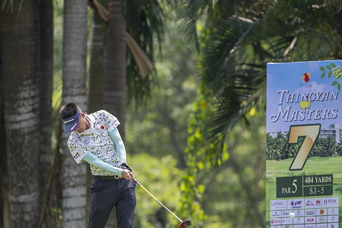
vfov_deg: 2.5
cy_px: 156
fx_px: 5254
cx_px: 141
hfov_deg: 3.7
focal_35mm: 553
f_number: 3.5
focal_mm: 400
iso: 450
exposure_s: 1/2500
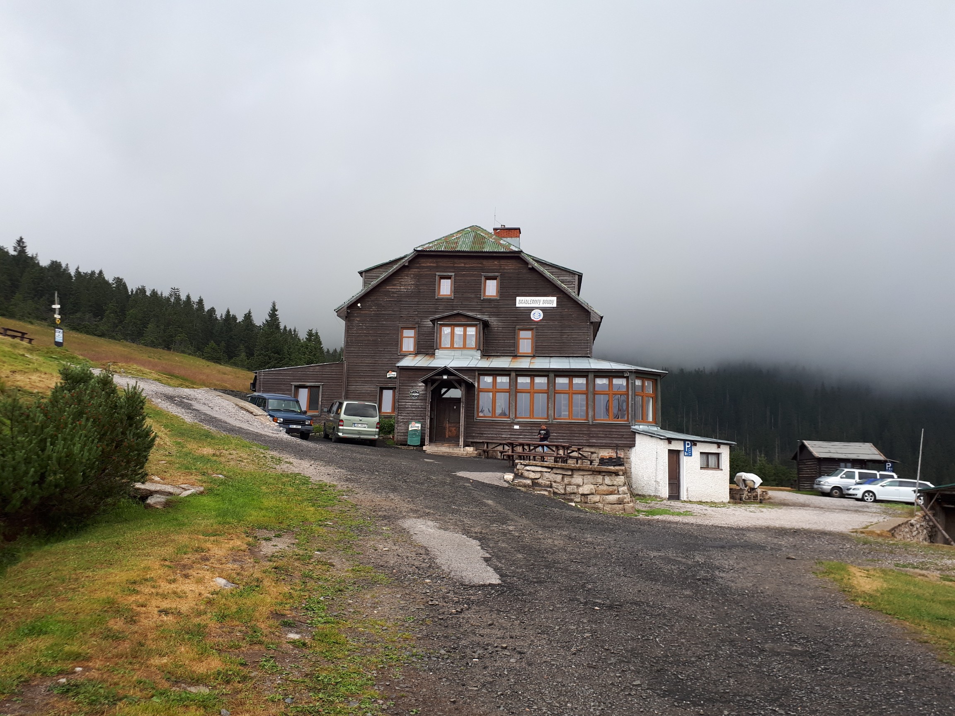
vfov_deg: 51.4
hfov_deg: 65.3
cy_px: 358
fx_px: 745
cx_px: 478
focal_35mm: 27
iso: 40
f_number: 1.9
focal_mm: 3.6
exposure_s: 1/455
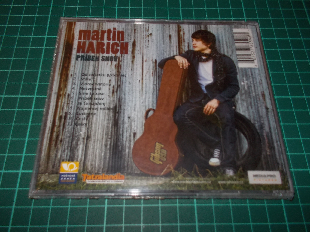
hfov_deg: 61.7
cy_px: 116
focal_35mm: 29
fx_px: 260
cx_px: 155
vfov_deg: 48.2
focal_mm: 4.1
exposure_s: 1/30
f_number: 3.3
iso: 200
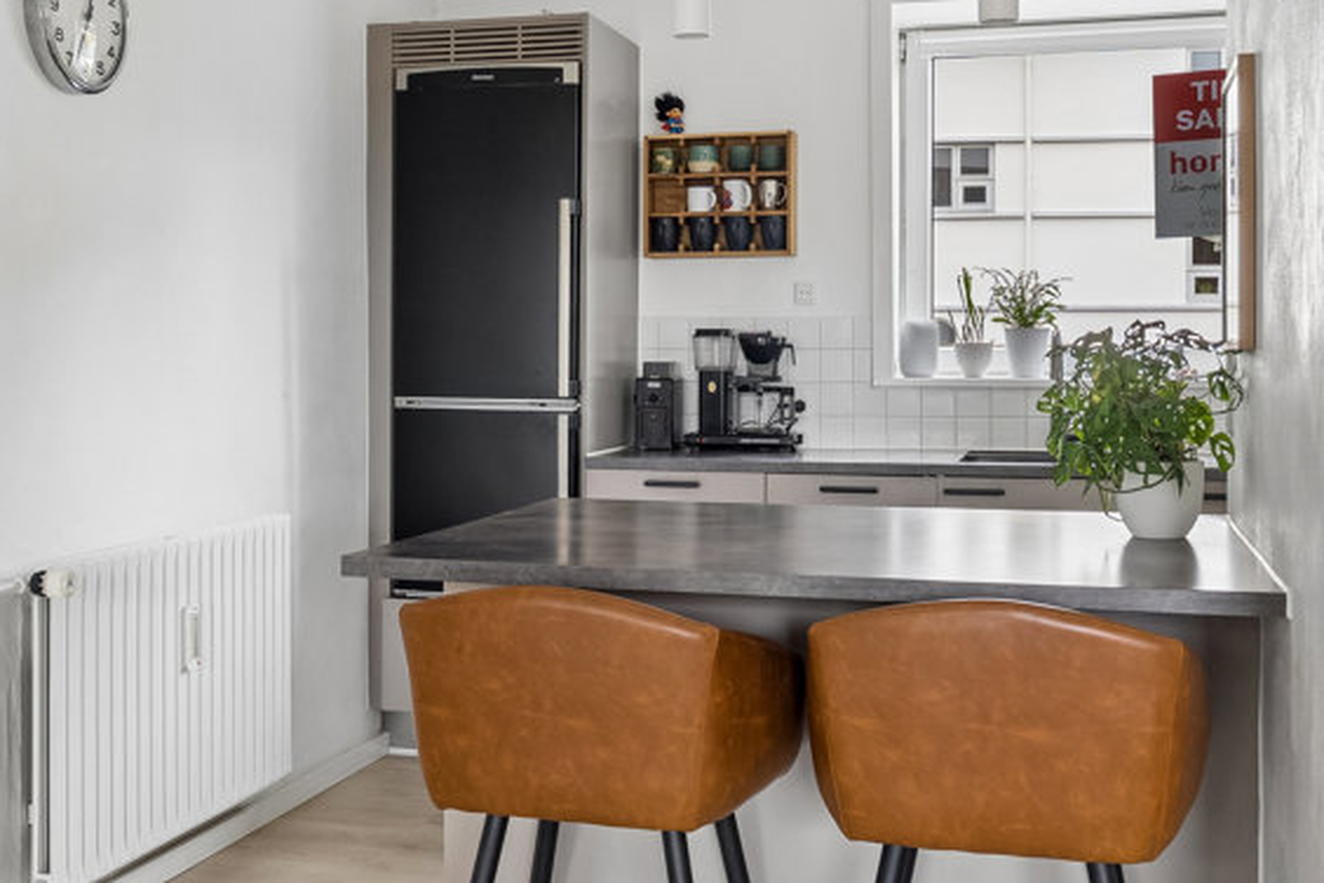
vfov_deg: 30.5
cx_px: 592
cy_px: 365
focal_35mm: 44
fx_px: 1618
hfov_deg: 44.4
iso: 800
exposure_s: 1/15
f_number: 8
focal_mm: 21
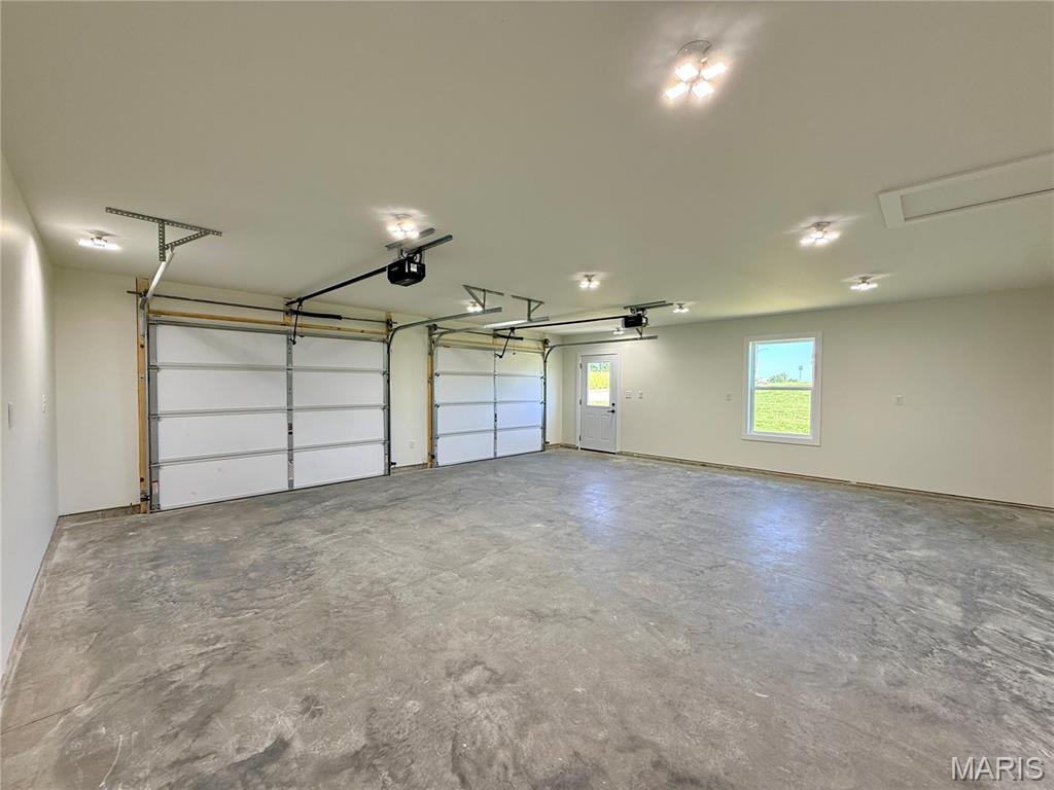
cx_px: 527
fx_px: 426
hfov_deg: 102.1
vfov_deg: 85.7
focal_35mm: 14
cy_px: 395
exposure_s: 1/120
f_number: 2.2
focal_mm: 2.22
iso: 100
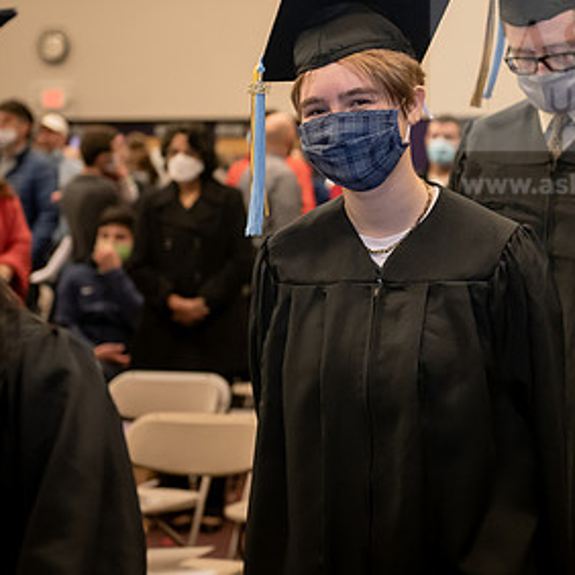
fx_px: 1842
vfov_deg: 17.7
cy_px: 227
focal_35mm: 98
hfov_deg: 17.7
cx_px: 369
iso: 1600
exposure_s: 1/200
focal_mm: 56
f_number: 3.5
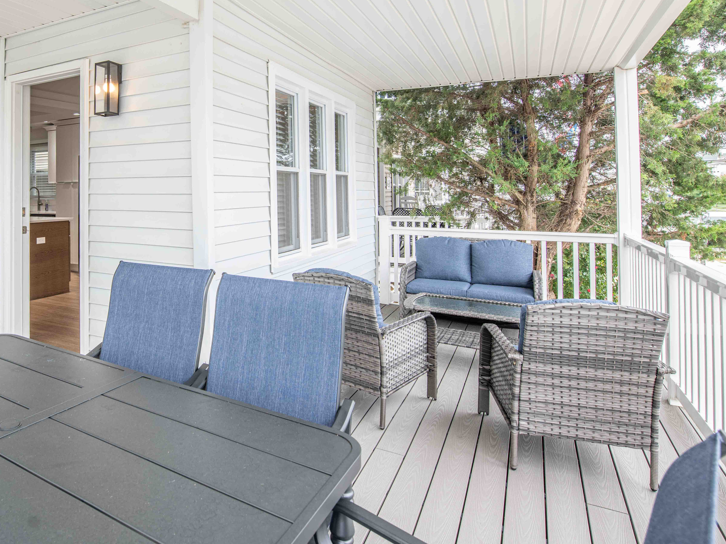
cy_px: 189
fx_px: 482
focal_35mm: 23
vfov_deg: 57.8
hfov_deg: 70.6
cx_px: 214
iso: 64
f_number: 7.1
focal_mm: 14
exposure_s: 1/20
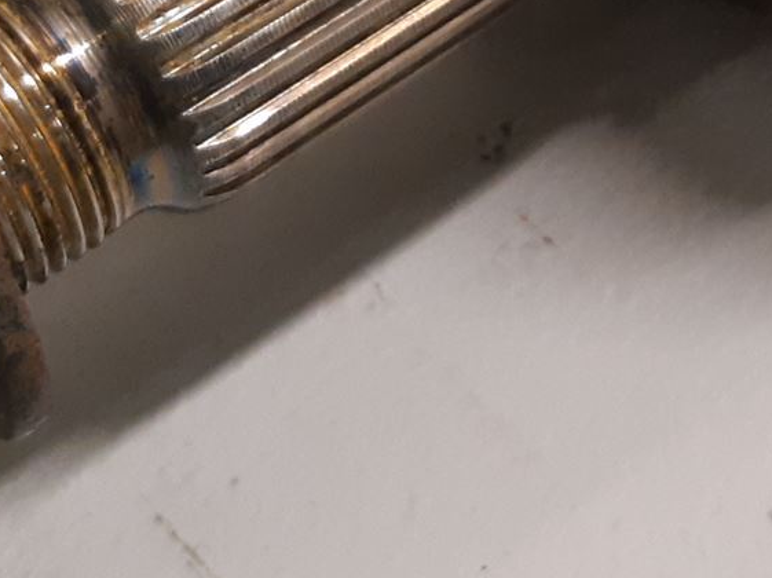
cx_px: 579
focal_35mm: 95
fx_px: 2117
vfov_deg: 14.6
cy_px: -248
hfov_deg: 20.5
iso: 250
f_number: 1.7
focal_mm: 3.93
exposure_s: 1/50
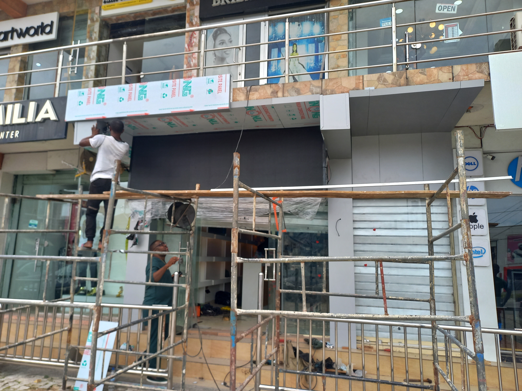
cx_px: 261
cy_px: 196
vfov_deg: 54.9
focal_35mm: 25
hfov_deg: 69.4
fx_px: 377
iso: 50
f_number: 1.8
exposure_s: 1/340
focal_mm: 4.65
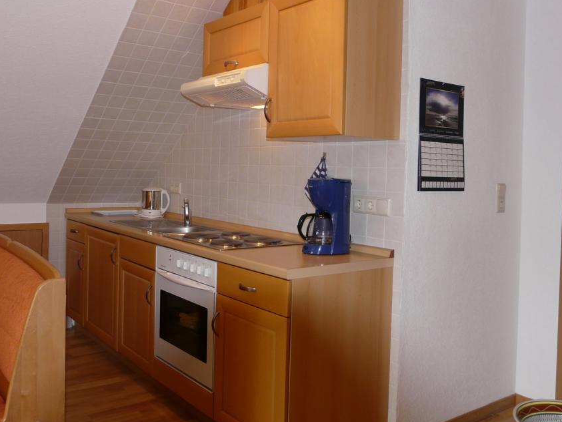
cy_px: 178
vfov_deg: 41.7
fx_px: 552
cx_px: 255
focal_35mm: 34
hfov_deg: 53.9
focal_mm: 4.6
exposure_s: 1/30
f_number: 2.8
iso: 100
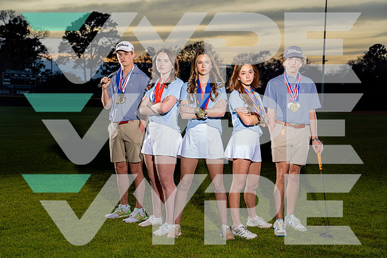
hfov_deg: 41.9
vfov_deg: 28.7
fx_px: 505
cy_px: 129
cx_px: 194
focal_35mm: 47
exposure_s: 1/250
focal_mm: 47
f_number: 4
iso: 200
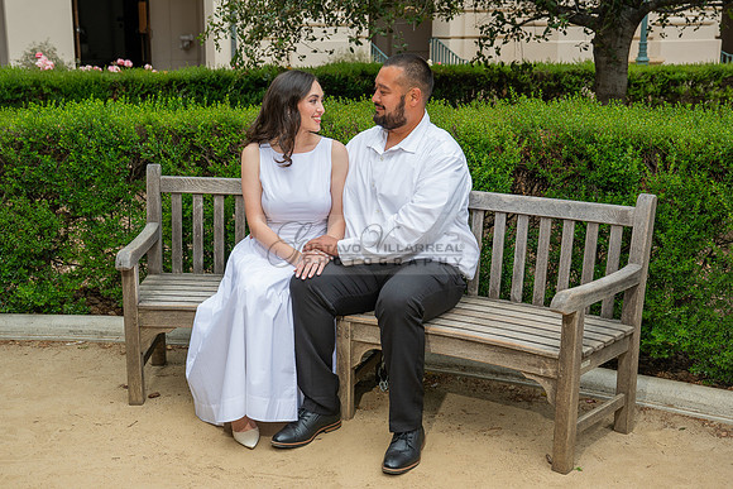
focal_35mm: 47
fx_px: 948
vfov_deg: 28.9
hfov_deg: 42.3
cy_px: 249
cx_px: 345
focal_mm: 44
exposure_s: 1/200
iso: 200
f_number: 5.6
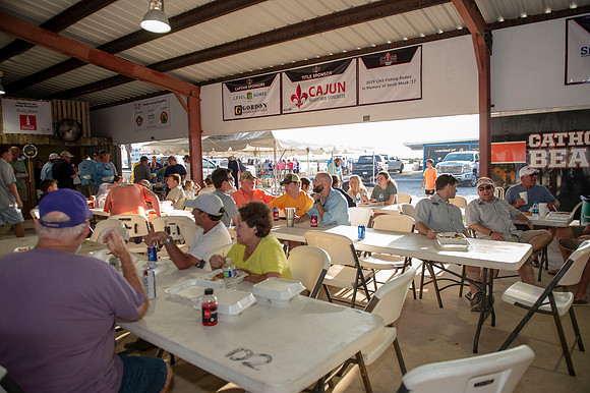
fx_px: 393
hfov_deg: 73.8
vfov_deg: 53.1
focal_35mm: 24
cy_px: 196
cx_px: 295
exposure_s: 1/80
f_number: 3.5
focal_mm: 24
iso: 50
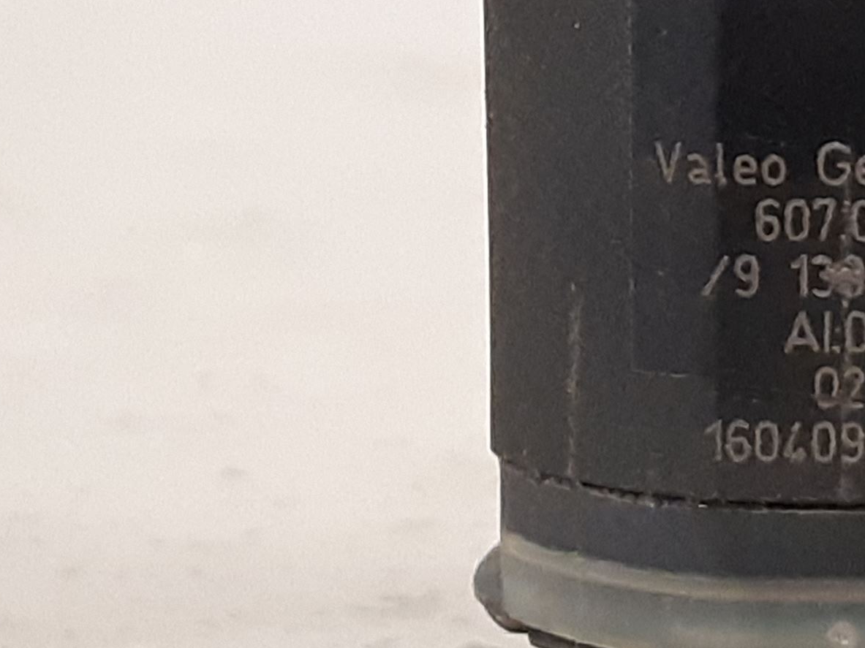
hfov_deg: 40.4
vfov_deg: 32.2
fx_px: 1124
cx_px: 692
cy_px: 347
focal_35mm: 45
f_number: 1.7
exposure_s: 1/50
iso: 320
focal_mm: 3.93
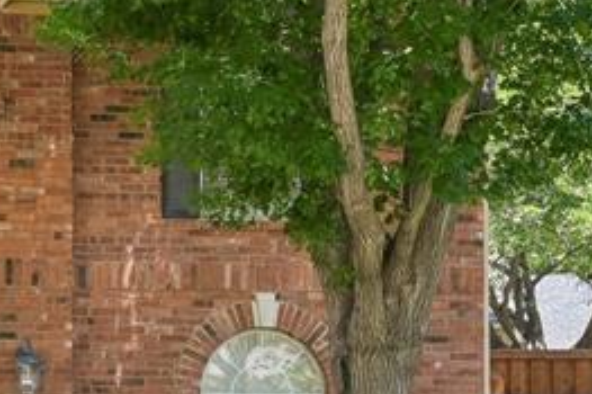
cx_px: -108
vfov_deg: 11.7
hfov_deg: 16.8
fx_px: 1923
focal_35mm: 117
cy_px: 243
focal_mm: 30
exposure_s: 1/125
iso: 400
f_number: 8
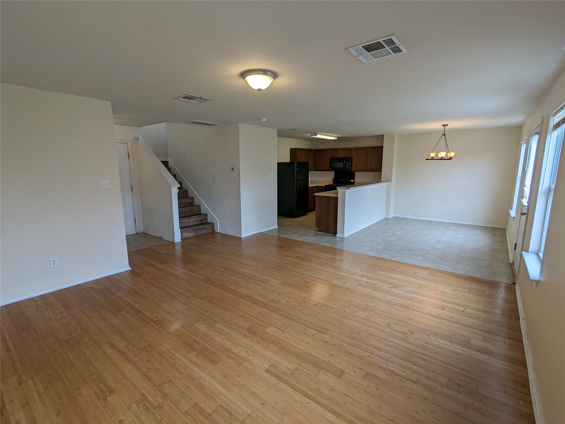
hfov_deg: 94.5
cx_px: 282
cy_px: 212
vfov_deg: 78.1
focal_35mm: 16
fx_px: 261
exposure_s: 1/120
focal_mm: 2.35
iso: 85
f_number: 2.2
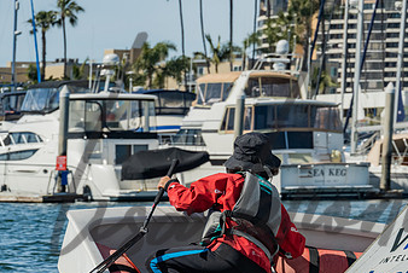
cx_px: 344
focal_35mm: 238
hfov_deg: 8.6
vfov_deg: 5.8
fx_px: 2700
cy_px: 221
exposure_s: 1/320
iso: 250
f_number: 10
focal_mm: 130
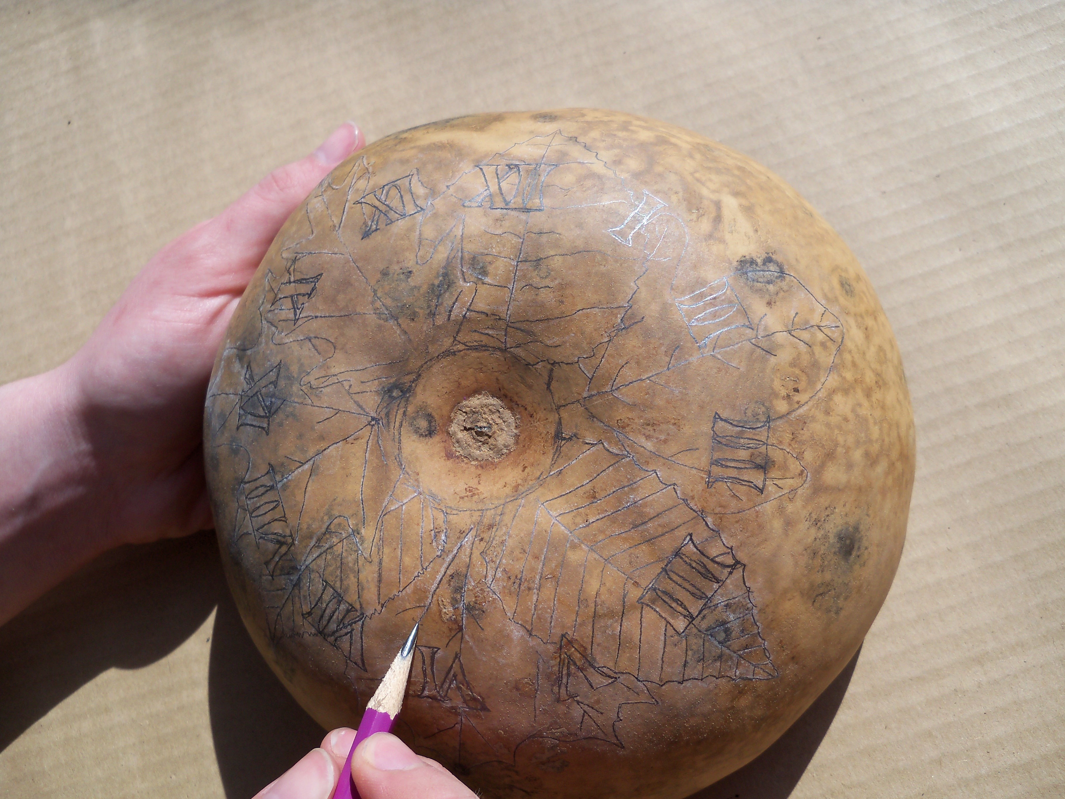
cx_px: 532
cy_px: 400
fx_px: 1077
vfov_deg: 40.7
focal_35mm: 35
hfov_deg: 52.6
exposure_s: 1/1000
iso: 80
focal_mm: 6.2
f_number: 3.5
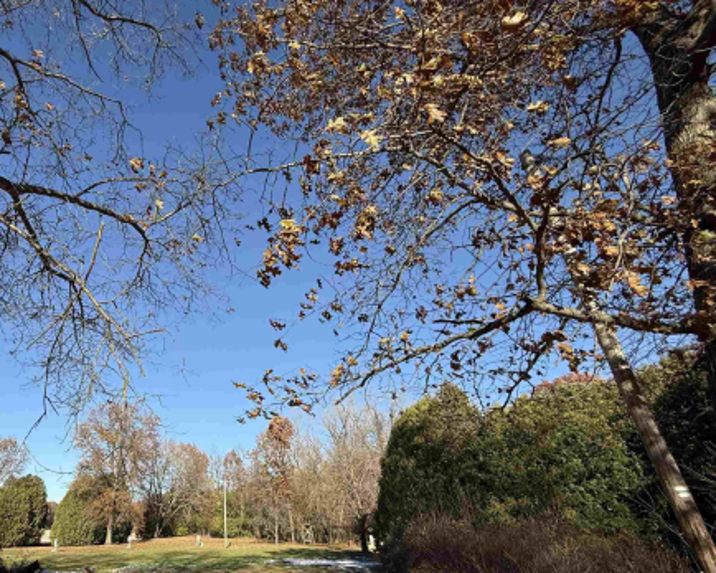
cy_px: 357
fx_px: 445
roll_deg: -2.2
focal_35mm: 21
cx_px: 197
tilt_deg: +20.6
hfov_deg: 73.3
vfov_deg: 64.6
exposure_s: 1/1745
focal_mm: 2.22
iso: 50
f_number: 2.2
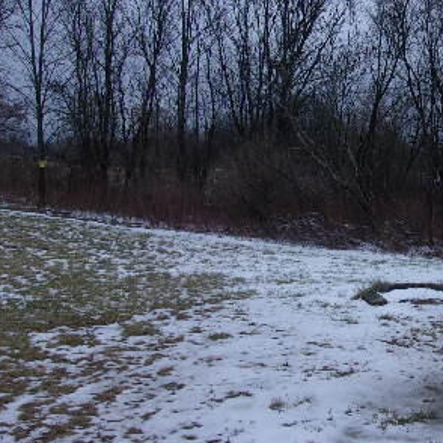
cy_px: 240
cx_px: 396
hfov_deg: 31.3
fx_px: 753
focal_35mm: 52
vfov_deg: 32.8
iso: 80
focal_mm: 4.9
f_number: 10.4
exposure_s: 1/85
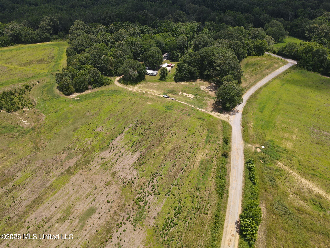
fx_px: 229
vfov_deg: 56.8
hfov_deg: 71.6
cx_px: 165
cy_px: 124
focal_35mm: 24
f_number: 2.8
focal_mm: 4.5
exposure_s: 1/500
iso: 100
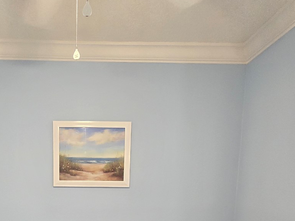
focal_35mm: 27
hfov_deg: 63.0
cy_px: 222
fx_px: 230
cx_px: 89
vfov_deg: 43.8
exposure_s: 1/60
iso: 640
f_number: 2.2
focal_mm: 2.2
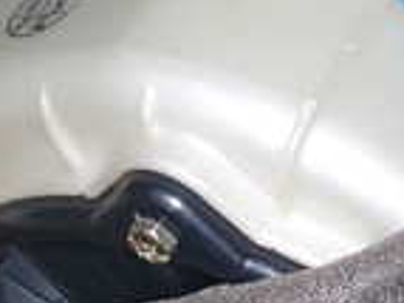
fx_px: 1224
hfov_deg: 18.7
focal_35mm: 105
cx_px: 147
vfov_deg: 13.3
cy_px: 447
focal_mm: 4.5
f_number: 5.6
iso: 250
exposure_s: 1/30
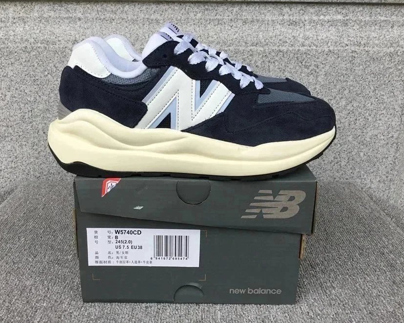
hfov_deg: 54.2
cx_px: 196
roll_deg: +0.0
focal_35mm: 33
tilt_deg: -18.0
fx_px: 395
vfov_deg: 44.5
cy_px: 159
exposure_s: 1/257
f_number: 2.4
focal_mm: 3.3
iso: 25
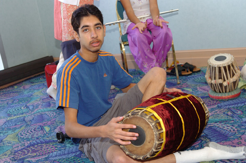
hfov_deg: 41.2
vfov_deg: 27.9
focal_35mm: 48
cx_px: 123
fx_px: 327
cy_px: 82
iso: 400
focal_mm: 32
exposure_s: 1/40
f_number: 3.5
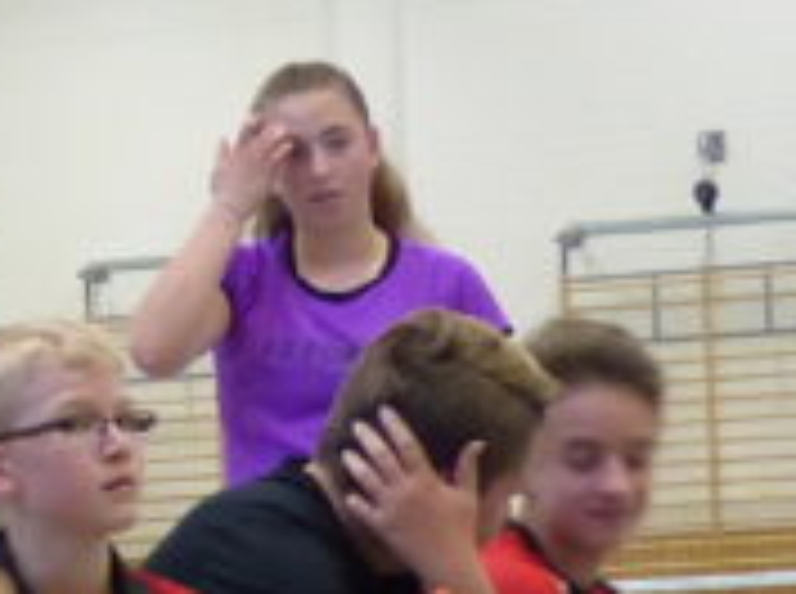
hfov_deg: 7.3
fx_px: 5990
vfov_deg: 5.6
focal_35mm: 261
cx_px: -787
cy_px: 706
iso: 400
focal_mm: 8.1
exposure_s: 1/60
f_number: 2.8
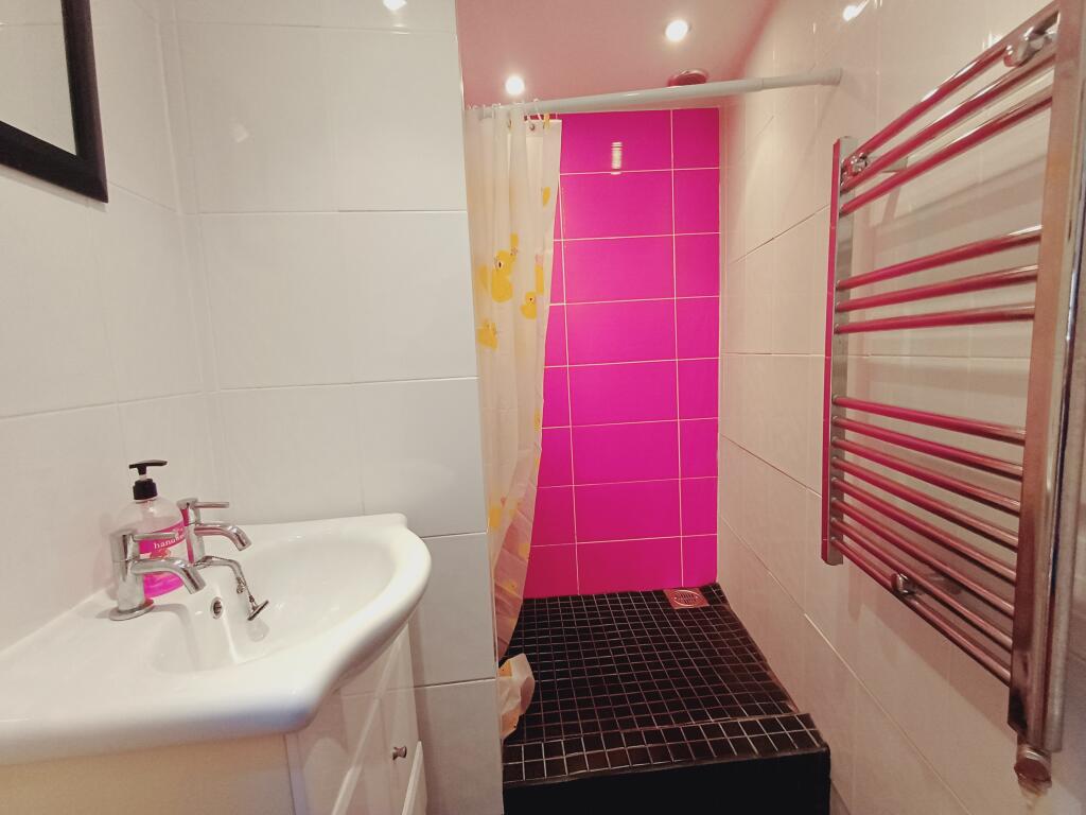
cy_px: 408
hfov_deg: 94.5
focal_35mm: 16
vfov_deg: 78.1
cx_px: 543
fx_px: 502
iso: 200
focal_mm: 1.64
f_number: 2.2
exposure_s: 1/33
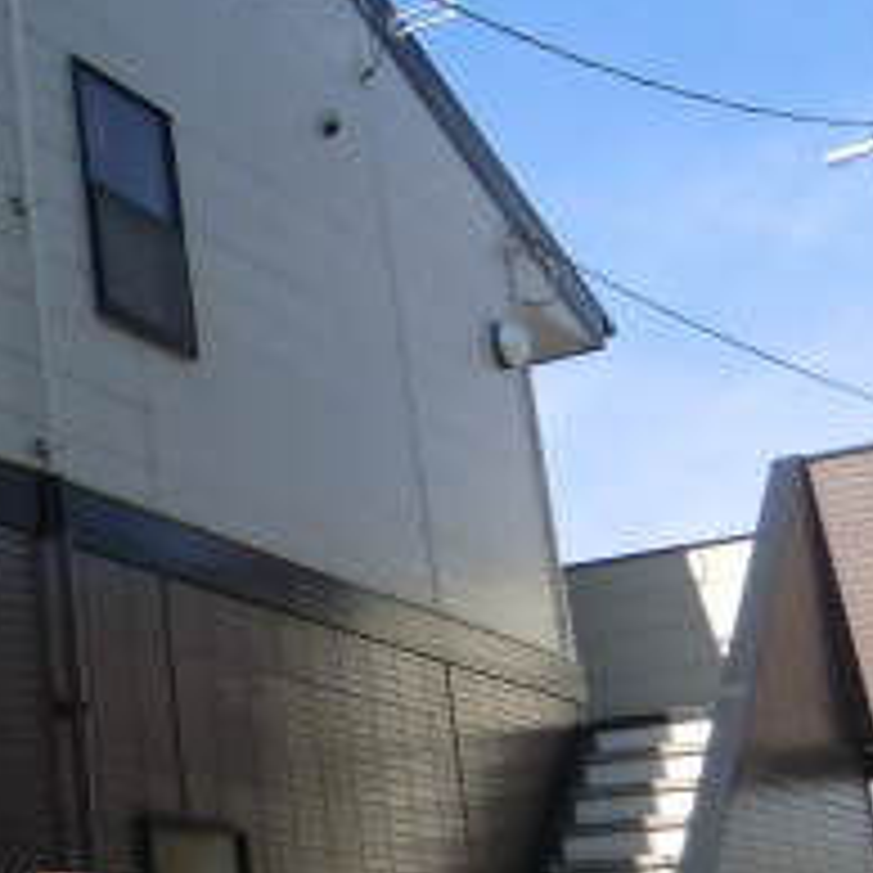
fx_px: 1997
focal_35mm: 70
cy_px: 558
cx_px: -540
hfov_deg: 20.1
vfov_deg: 24.6
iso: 64
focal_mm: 4.3
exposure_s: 1/500
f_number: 3.2
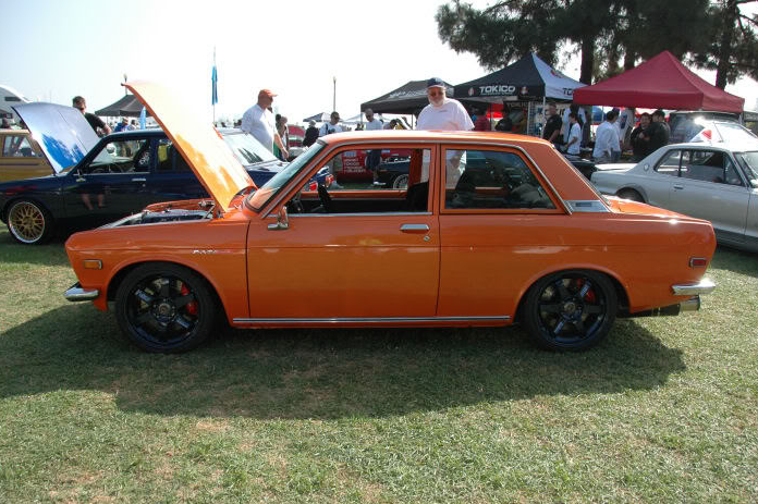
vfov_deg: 46.3
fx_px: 589
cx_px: 382
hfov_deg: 65.5
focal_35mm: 28
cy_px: 244
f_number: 4.5
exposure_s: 1/1000
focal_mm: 18
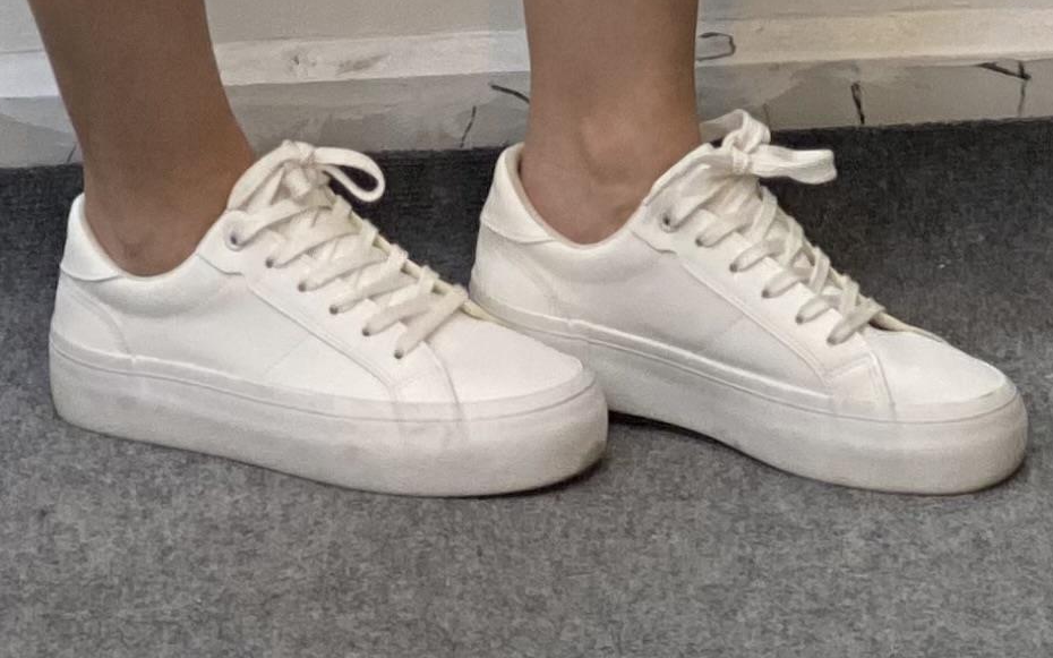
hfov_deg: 8.9
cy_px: -1355
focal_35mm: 235
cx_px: 397
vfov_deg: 5.3
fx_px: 6743
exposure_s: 1/100
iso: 80
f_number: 2
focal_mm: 6
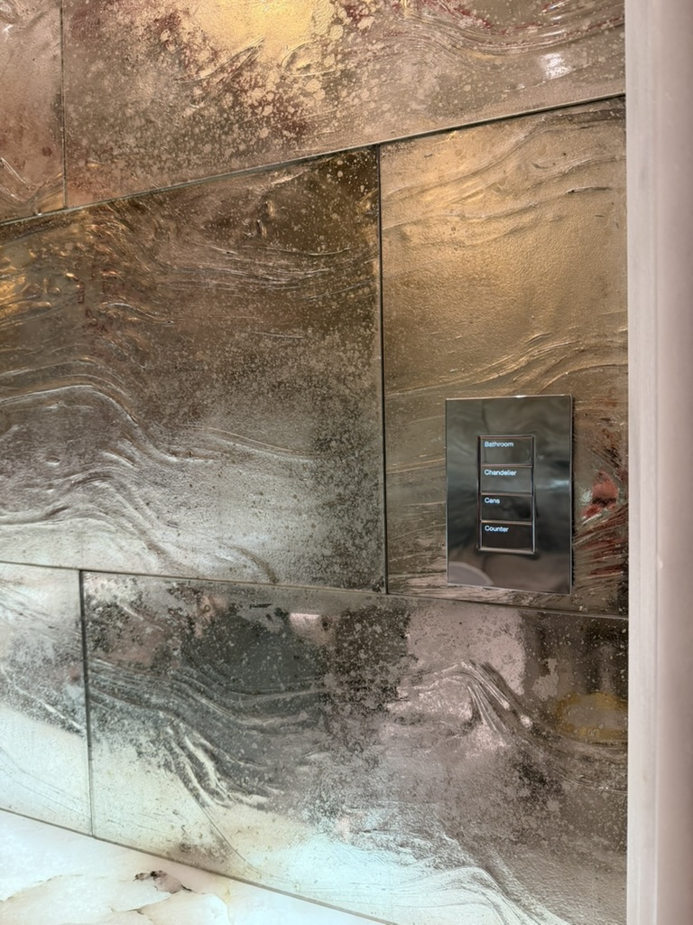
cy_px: 462
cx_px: 346
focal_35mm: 24
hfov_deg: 56.8
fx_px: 641
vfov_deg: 71.6
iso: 200
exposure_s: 1/60
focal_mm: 6.76
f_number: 1.78
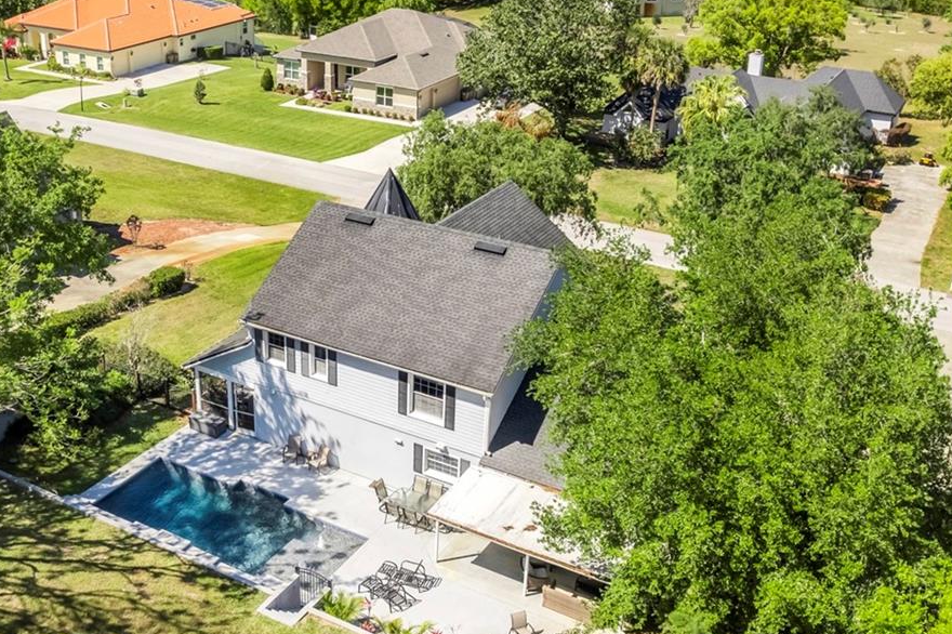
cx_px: 358
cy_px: 309
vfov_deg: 33.4
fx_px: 1057
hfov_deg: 48.0
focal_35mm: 40
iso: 110
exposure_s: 1/320
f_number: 2.8
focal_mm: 8.38
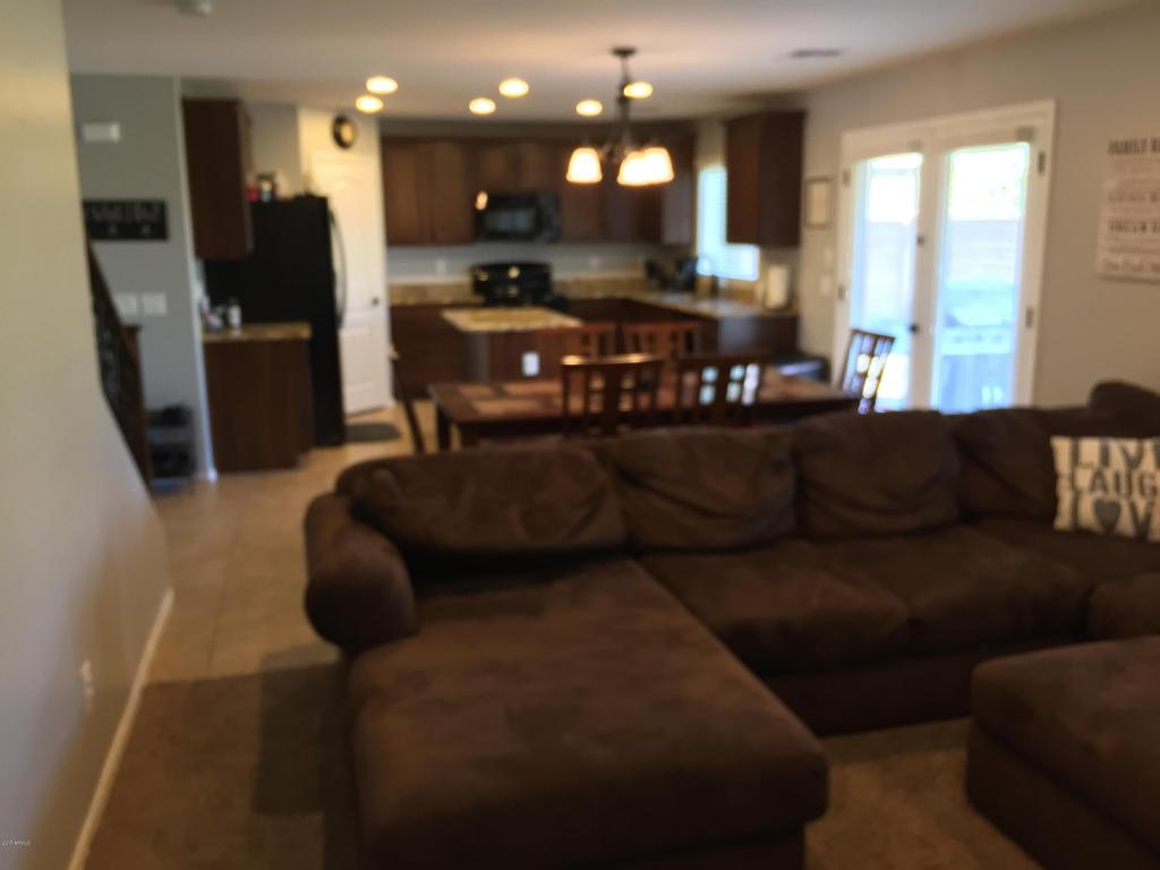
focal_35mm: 29
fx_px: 972
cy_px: 435
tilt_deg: -10.9
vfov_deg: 48.2
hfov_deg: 61.7
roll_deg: +0.7
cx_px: 580
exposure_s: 1/30
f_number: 2.2
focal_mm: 4.15
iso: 125
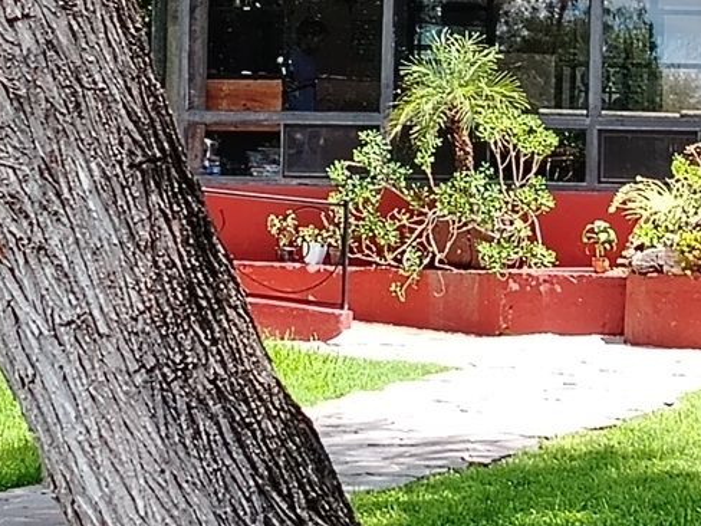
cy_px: 93
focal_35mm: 155
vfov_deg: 9.5
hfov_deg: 12.7
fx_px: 3139
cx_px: 471
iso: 100
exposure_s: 1/230
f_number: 1.75
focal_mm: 5.25
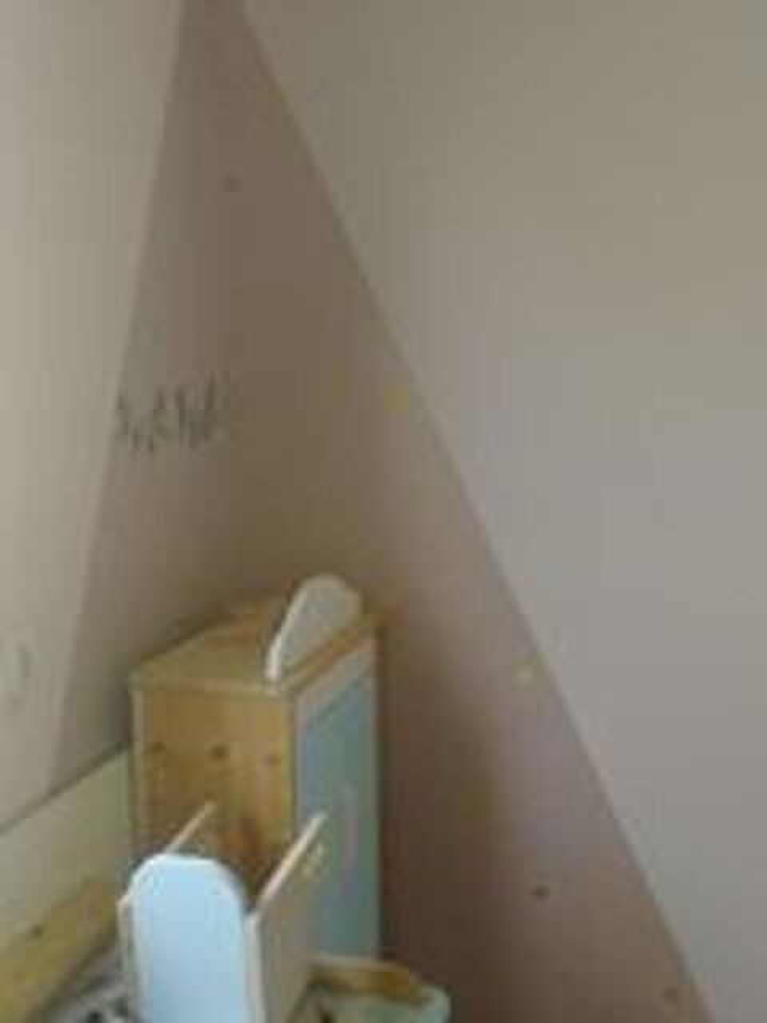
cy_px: 512
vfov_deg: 49.0
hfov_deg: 37.7
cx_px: 384
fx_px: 1123
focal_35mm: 38
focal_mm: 3.95
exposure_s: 1/50
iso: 125
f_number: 2.2
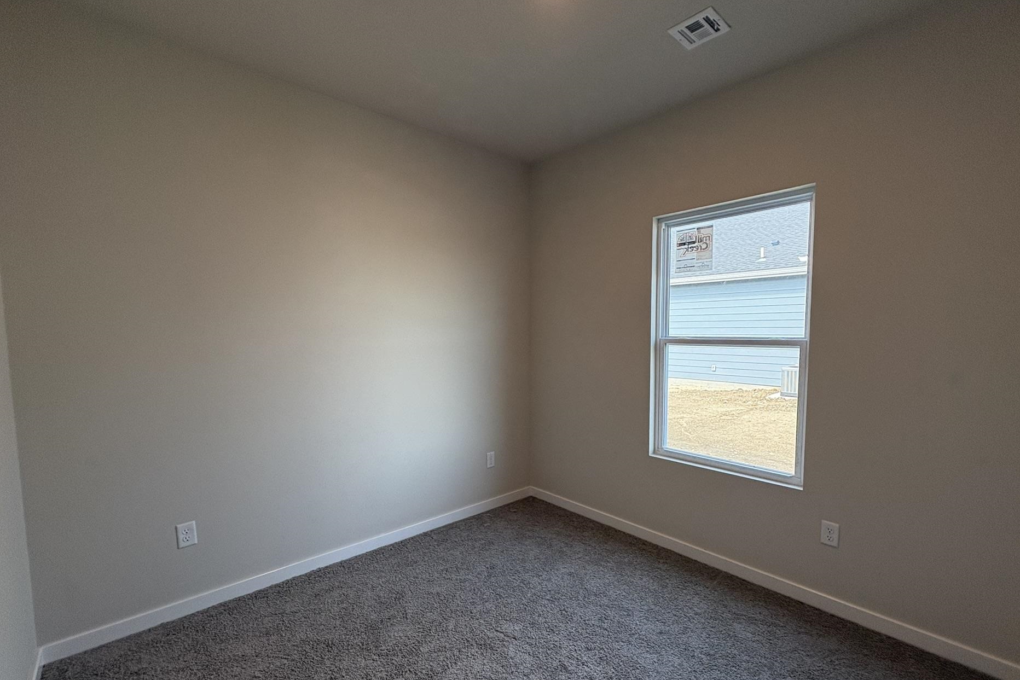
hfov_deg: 96.7
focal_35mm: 16
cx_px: 517
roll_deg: +0.2
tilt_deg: -4.3
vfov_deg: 73.7
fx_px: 453
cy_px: 363
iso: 125
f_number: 2.2
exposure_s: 1/120
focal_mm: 2.22
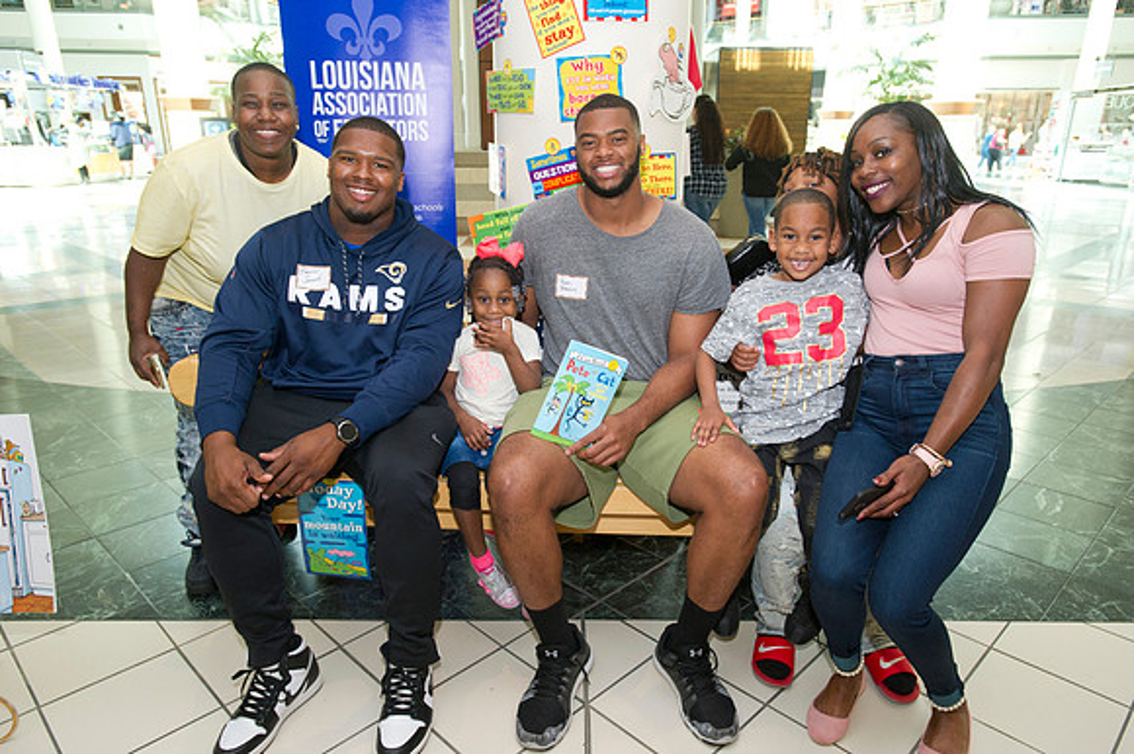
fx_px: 787
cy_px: 377
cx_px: 567
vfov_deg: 51.2
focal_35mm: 25
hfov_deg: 71.5
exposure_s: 1/320
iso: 1250
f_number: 4.5
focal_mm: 25
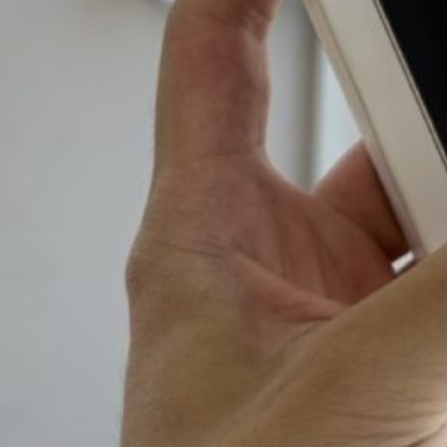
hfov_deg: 10.7
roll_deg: -1.7
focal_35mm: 160
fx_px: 2338
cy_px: -376
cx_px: 557
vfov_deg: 10.3
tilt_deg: -1.6
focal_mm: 6.76
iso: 64
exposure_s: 1/545
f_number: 1.78
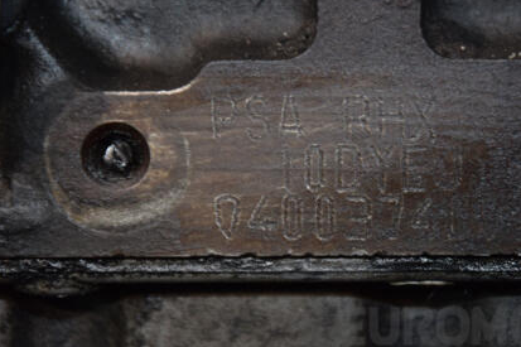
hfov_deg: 9.0
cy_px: 158
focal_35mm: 229
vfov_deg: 6.0
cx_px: 317
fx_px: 3309
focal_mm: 105
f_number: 5.6
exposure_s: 1/60
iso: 800
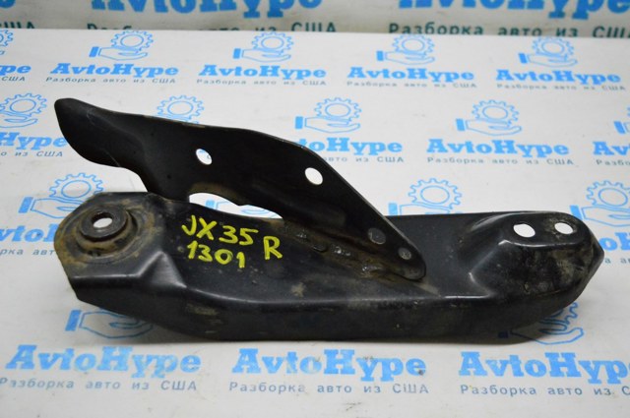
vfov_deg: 28.9
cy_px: 209
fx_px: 813
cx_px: 315
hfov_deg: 42.4
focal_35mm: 46
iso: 6400
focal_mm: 31
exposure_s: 1/800
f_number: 4.2
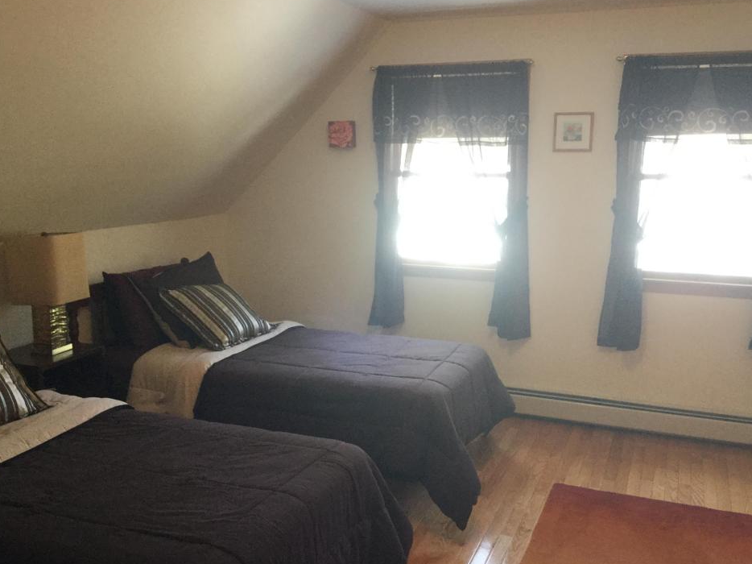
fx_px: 738
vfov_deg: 41.8
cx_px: 391
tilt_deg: -9.0
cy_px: 284
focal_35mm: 34
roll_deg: -0.5
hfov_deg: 54.0
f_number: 2.4
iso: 32
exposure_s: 1/30
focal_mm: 3.3
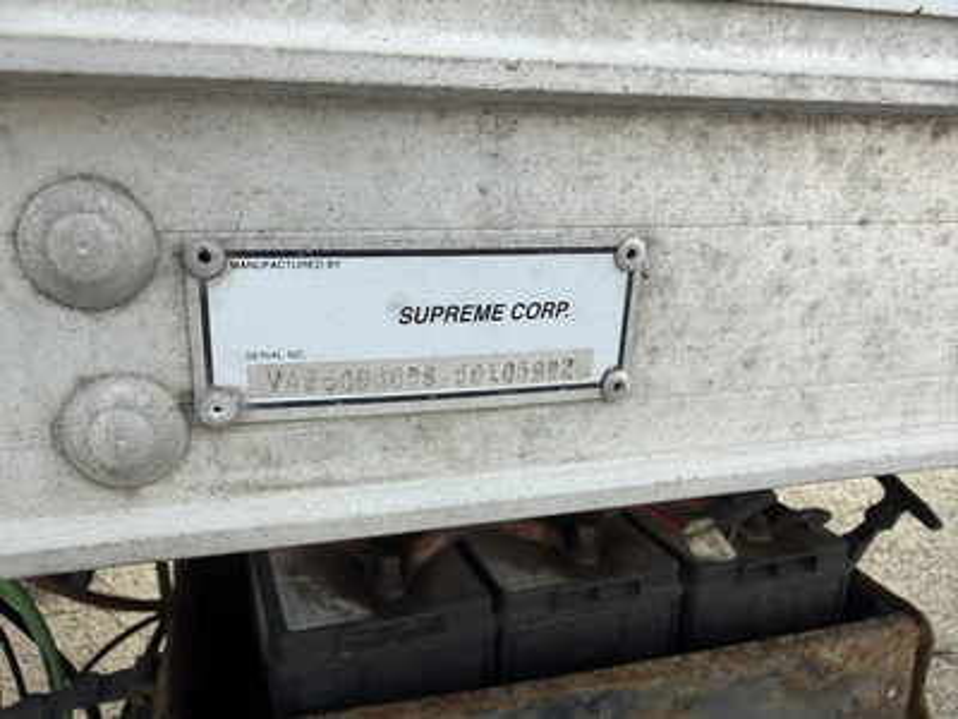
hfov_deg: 71.6
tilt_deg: -10.9
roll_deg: -1.0
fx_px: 664
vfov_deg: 56.8
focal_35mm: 24
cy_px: 360
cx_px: 479
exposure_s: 1/451
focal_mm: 2.22
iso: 50
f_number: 2.2
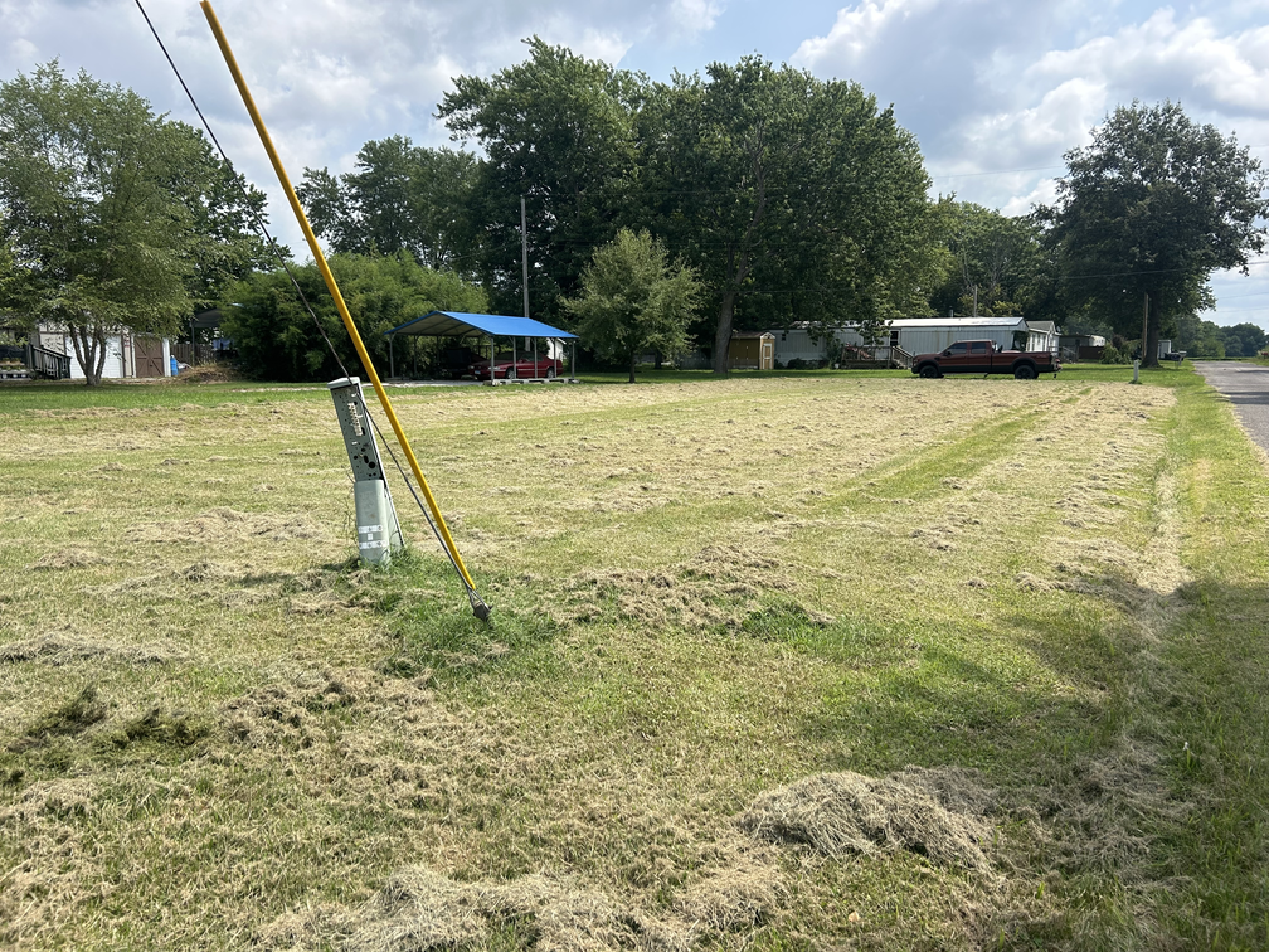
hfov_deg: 67.3
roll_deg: -0.3
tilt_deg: -8.0
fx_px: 953
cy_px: 476
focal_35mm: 26
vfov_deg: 53.1
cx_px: 634
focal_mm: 5.7
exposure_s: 1/2841
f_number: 1.5
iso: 50
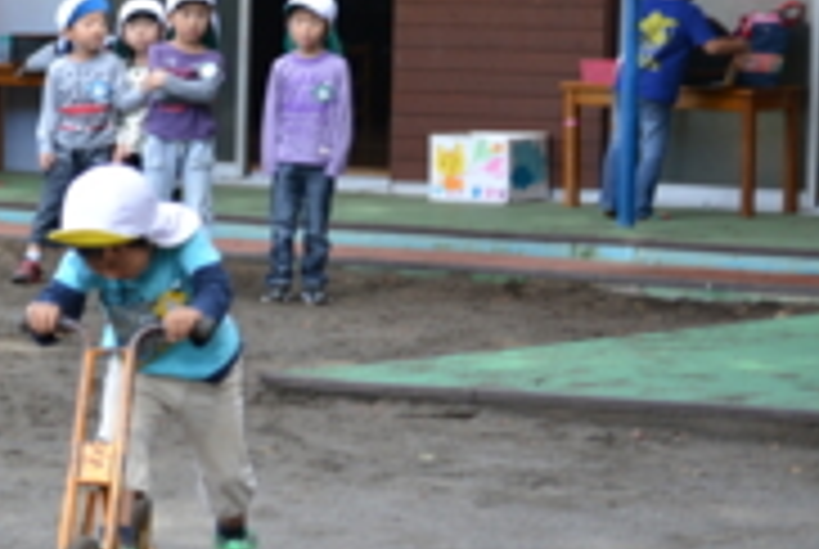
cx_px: -32
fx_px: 4945
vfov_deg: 6.4
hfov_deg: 9.4
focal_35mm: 217
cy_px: 389
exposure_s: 1/125
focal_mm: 66
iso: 180
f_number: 5.6
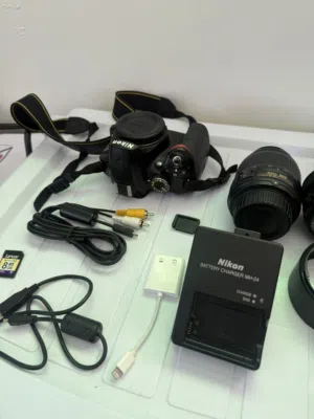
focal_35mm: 24
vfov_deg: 71.6
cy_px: 210
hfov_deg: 56.8
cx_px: 157
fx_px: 290
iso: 100
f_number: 1.78
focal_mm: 6.76
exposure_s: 1/121
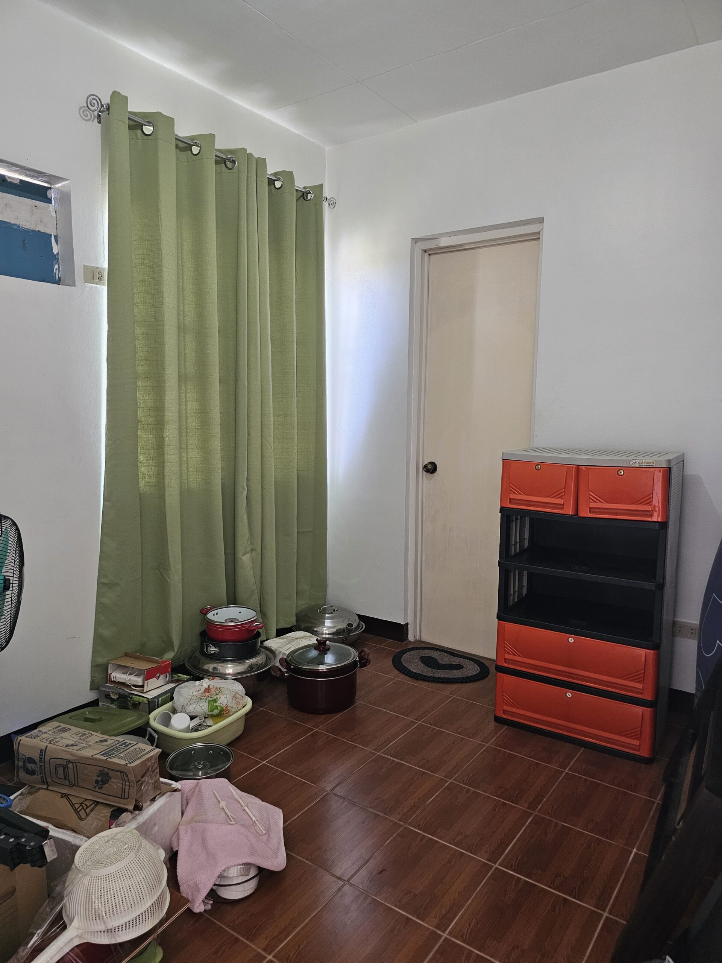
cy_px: 482
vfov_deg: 73.9
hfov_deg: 58.9
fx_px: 640
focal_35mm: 23
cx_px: 361
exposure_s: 1/60
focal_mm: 6.3
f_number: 1.7
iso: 640
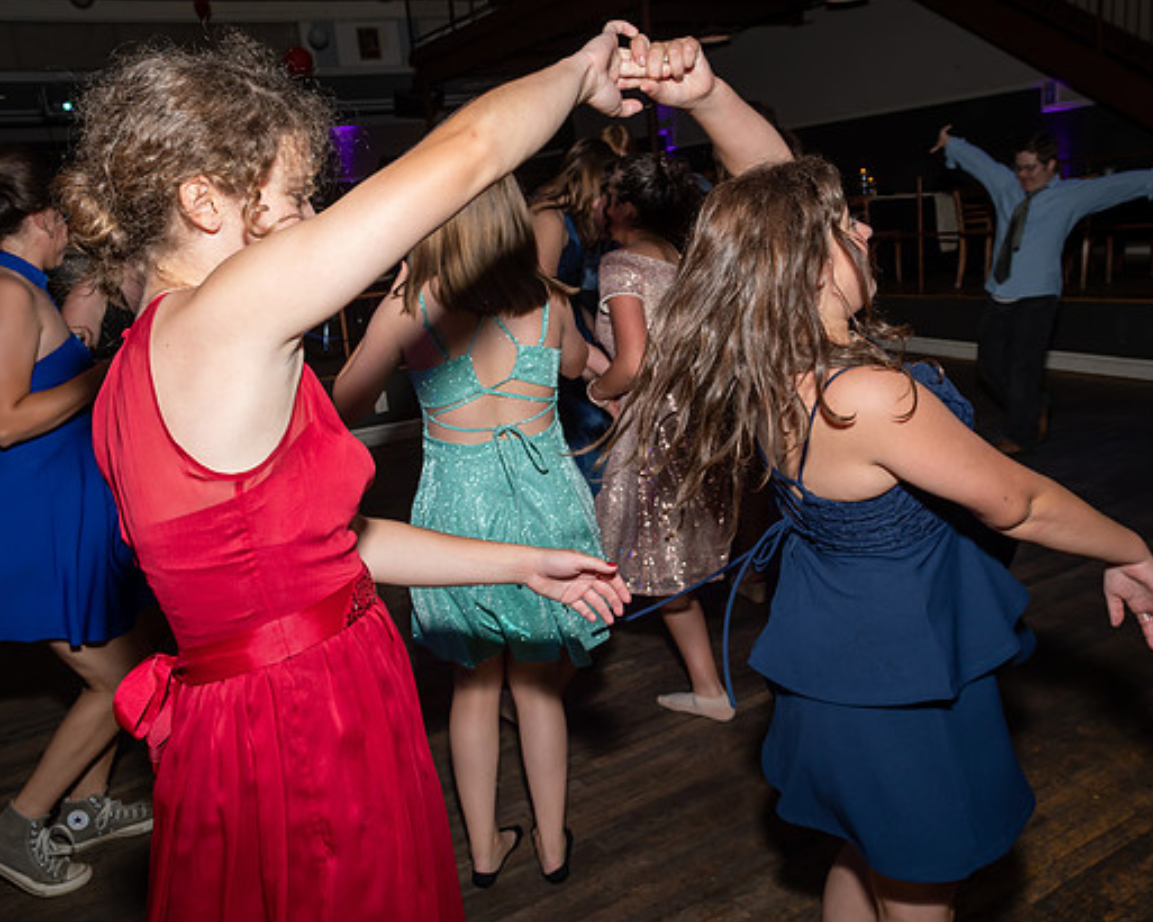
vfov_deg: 49.9
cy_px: 459
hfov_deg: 60.5
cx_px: 582
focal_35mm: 29
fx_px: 989
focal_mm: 17
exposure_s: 1/250
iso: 400
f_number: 5.6
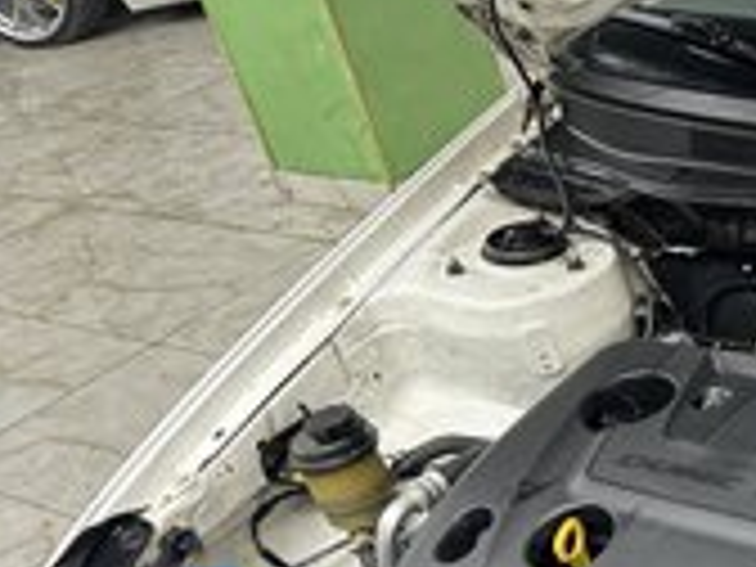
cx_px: 886
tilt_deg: -37.6
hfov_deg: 29.5
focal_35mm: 57
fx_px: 1245
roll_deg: +8.3
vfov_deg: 24.7
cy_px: 544
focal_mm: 6.86
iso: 200
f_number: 1.78
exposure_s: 1/50
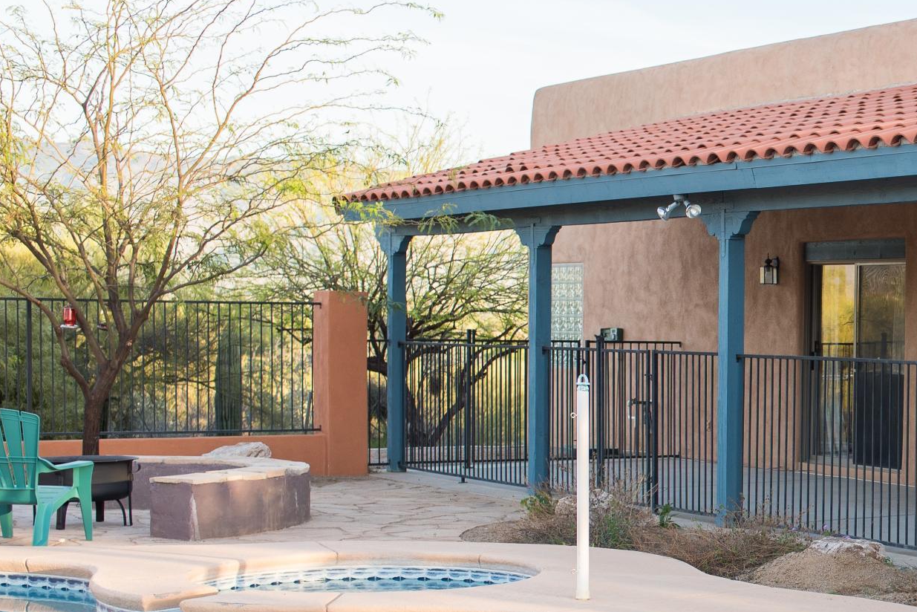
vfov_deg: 16.0
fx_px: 2166
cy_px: 439
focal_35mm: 85
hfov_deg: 22.6
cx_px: 996
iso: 160
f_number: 3.5
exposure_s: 1/320
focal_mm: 35
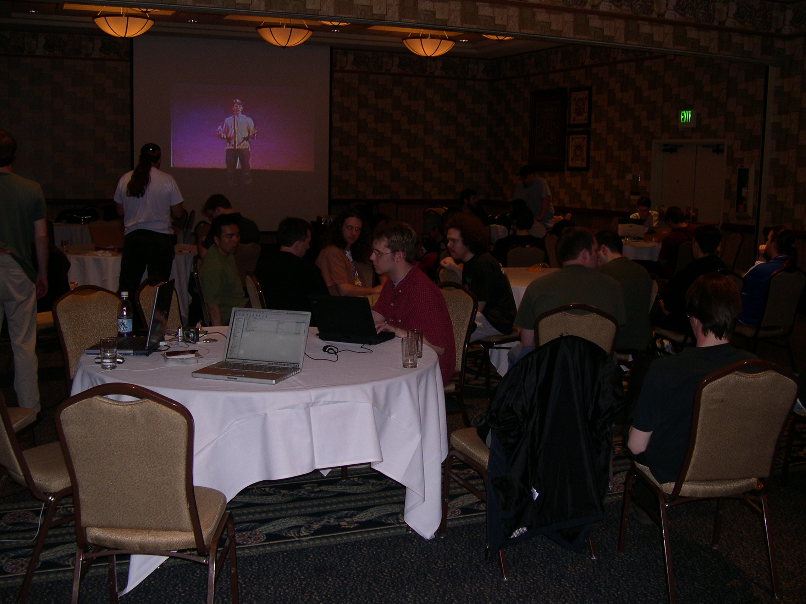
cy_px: 302
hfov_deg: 49.0
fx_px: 885
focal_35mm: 38
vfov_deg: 37.7
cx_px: 403
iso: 128
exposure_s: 1/60
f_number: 2.8
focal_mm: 8
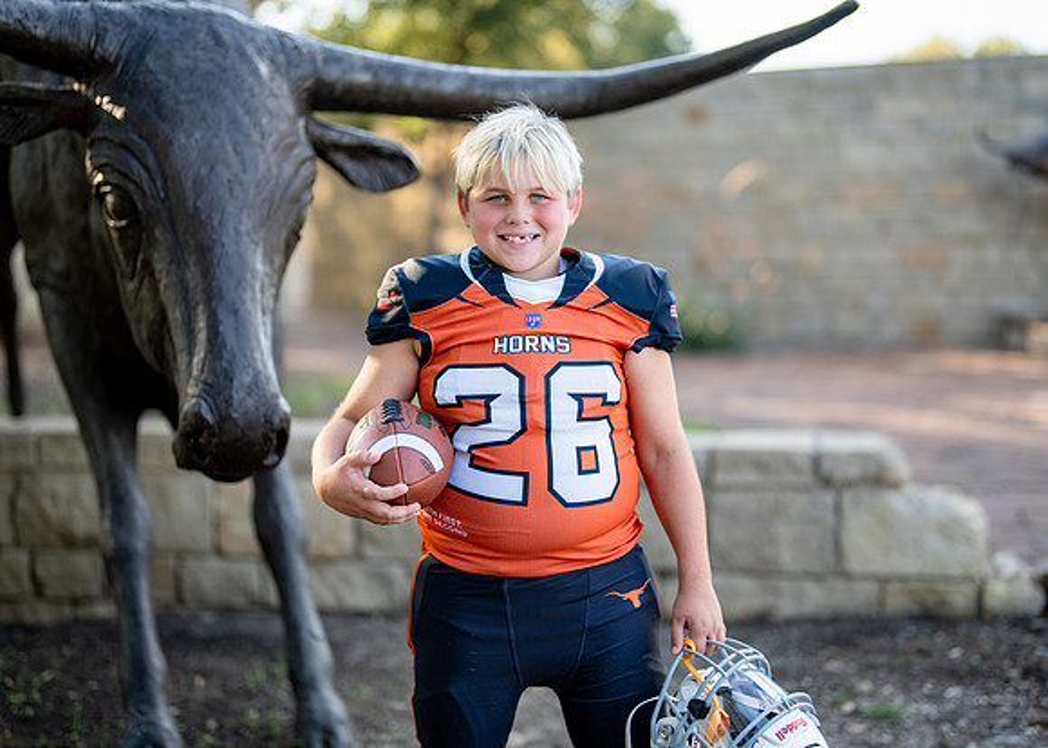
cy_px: 357
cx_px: 543
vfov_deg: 25.3
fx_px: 1666
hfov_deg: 34.9
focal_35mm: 56
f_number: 1.2
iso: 200
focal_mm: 50
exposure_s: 1/1600
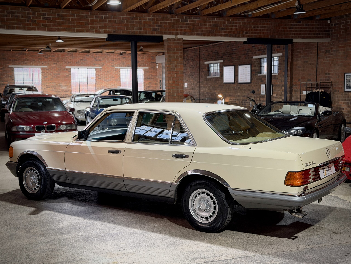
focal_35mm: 48
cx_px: 176
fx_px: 487
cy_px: 132
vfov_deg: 30.3
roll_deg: +0.3
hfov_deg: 39.7
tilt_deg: -6.8
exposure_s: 1/50
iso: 200
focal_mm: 6.76
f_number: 1.78
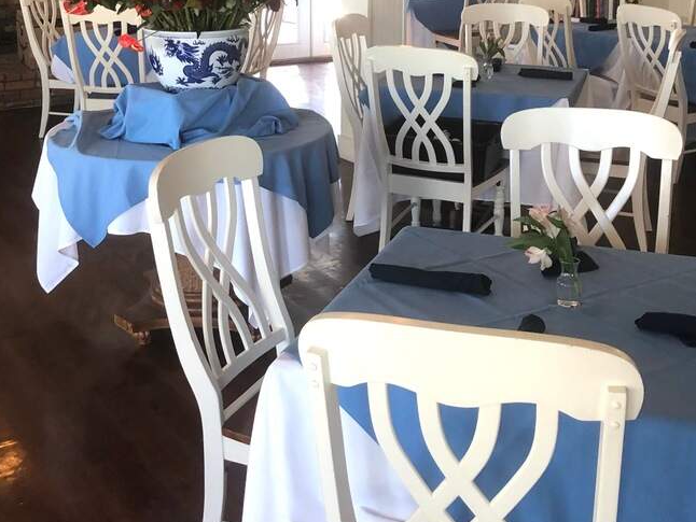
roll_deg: +0.4
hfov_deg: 36.8
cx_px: 350
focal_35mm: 52
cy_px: 67
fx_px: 1046
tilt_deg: -8.6
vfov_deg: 27.2
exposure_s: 1/30
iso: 32
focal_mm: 3.99
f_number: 1.8
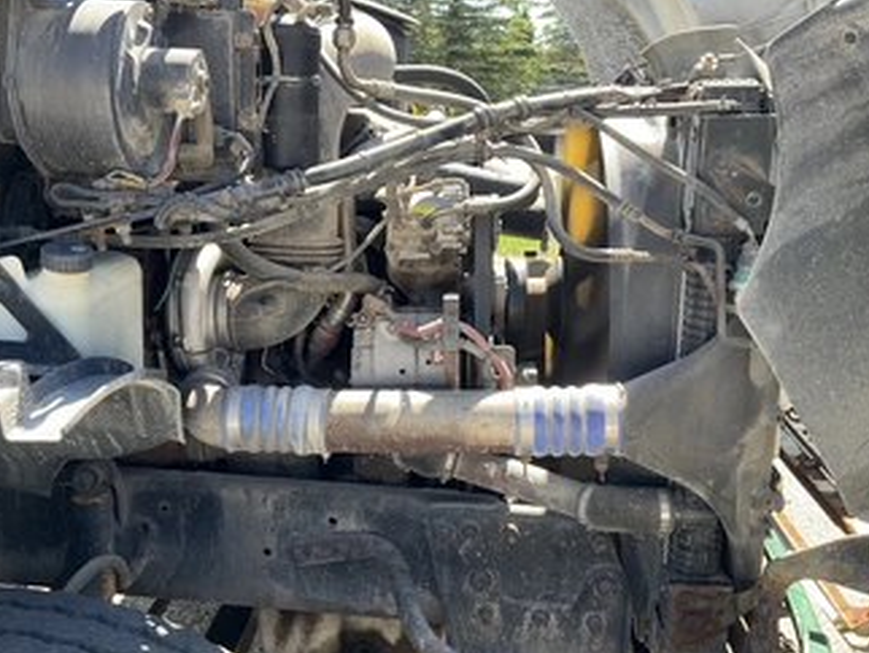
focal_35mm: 36
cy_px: 332
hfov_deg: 51.2
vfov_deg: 39.7
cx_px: 391
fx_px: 904
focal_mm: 3
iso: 25
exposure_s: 1/210
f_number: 1.8
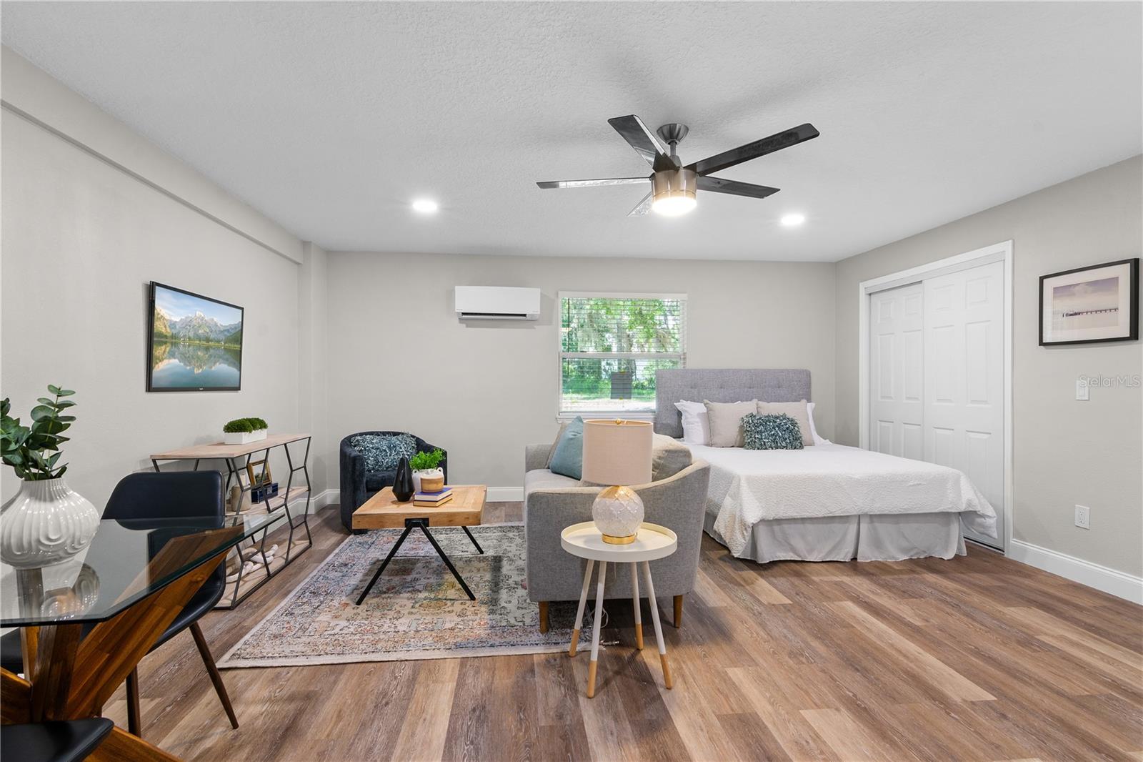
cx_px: 572
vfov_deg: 72.0
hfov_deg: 95.0
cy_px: 381
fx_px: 524
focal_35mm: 16
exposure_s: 1/1.25
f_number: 9
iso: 200
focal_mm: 11
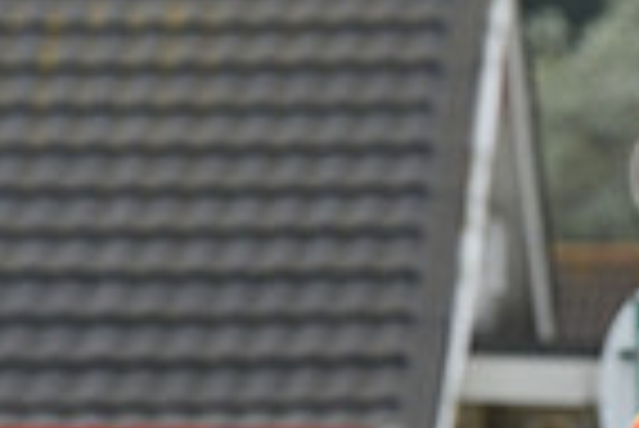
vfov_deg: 1.9
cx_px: 1220
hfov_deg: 2.8
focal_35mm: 735
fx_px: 13059
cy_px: 448
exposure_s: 1/1600
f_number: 5.6
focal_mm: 180
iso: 400
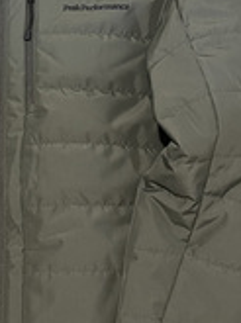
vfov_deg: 24.6
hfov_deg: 18.1
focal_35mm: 79
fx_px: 736
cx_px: -1
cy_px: 92
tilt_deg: -71.1
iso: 320
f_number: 1.6
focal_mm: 5.1
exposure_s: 1/50
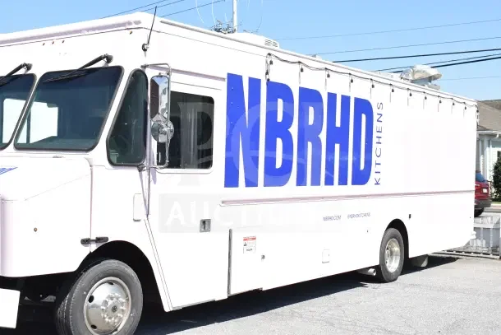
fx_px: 668
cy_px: 168
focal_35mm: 48
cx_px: 250
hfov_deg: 41.1
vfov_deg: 28.1
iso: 200
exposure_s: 1/320
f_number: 9
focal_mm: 32
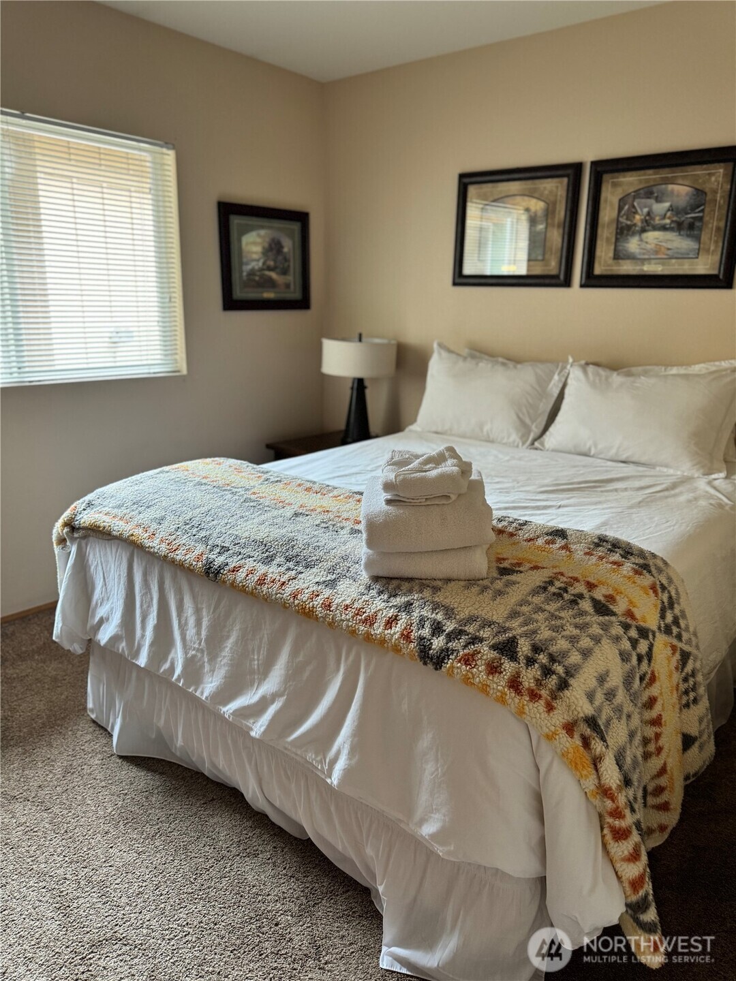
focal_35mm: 24
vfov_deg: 71.6
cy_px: 490
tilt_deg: -15.1
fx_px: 680
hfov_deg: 56.8
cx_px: 368
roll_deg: -1.1
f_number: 1.78
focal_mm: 6.76
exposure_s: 1/62
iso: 200
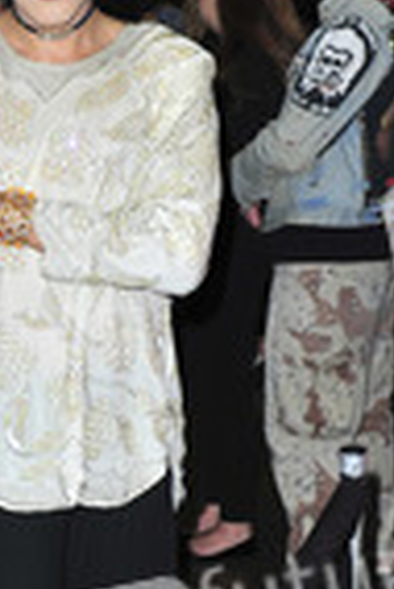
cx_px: -110
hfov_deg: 14.6
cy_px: 431
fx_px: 1474
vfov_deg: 22.4
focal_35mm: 90
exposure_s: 1/320
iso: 400
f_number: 4
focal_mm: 32
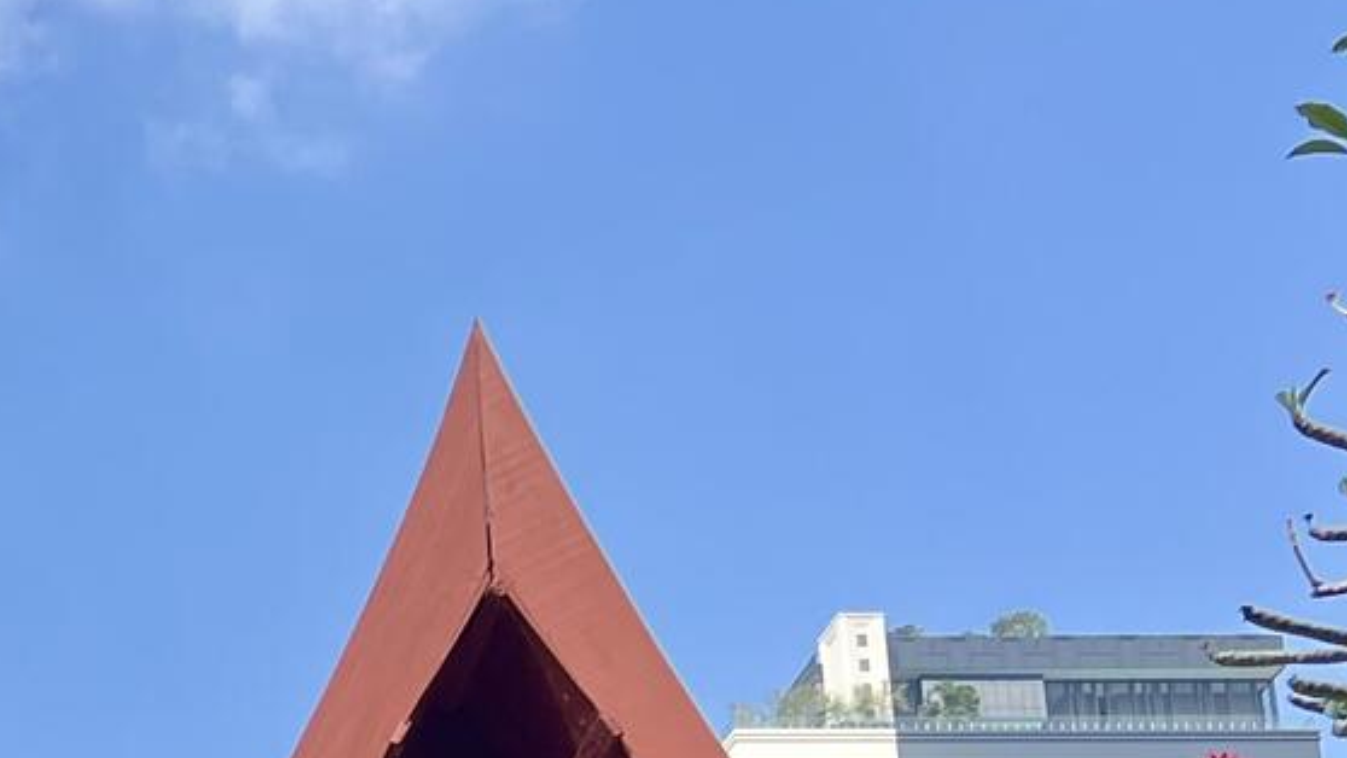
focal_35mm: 104
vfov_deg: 10.5
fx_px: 3715
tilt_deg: +16.2
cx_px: -676
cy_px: 1591
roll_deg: -0.5
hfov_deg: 18.3
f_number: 1.5
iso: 50
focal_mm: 5.7
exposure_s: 1/1488
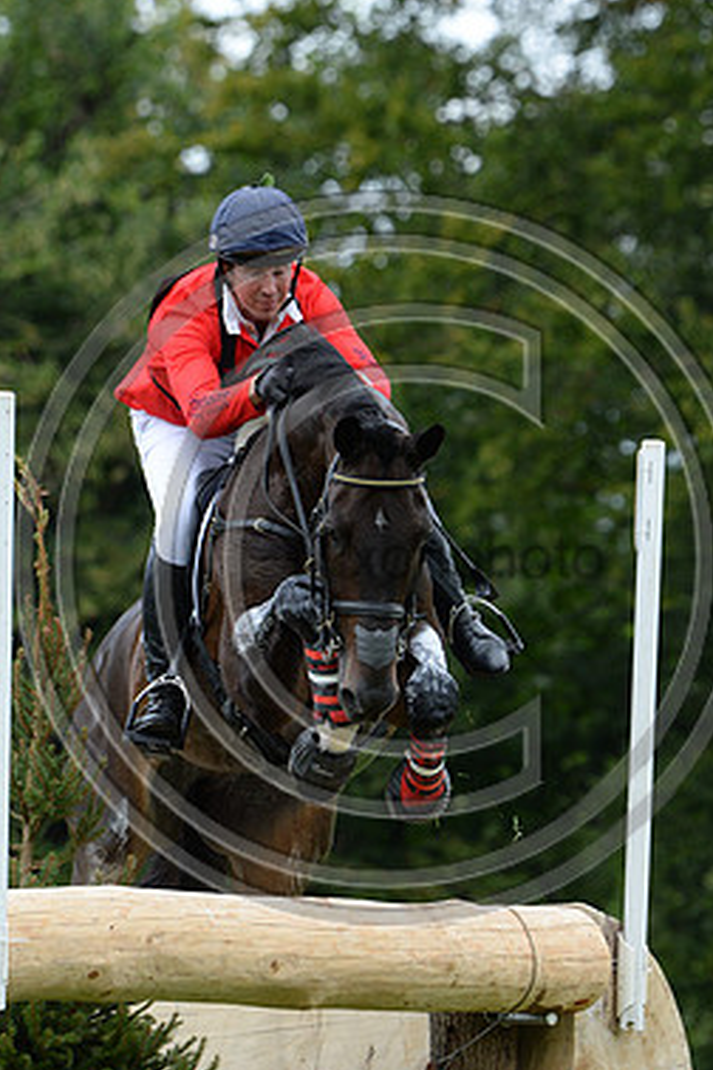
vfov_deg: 4.5
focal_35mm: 460
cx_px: 385
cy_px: 507
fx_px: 13665
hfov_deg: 3.0
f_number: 6.3
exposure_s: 1/1000
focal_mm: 300
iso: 1000
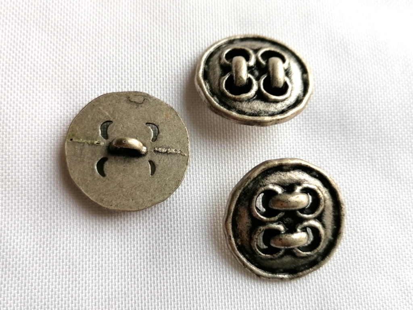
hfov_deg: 65.3
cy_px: 155
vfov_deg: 51.4
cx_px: 206
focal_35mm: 27
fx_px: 322
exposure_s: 1/60
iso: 64
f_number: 1.8
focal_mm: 4.75
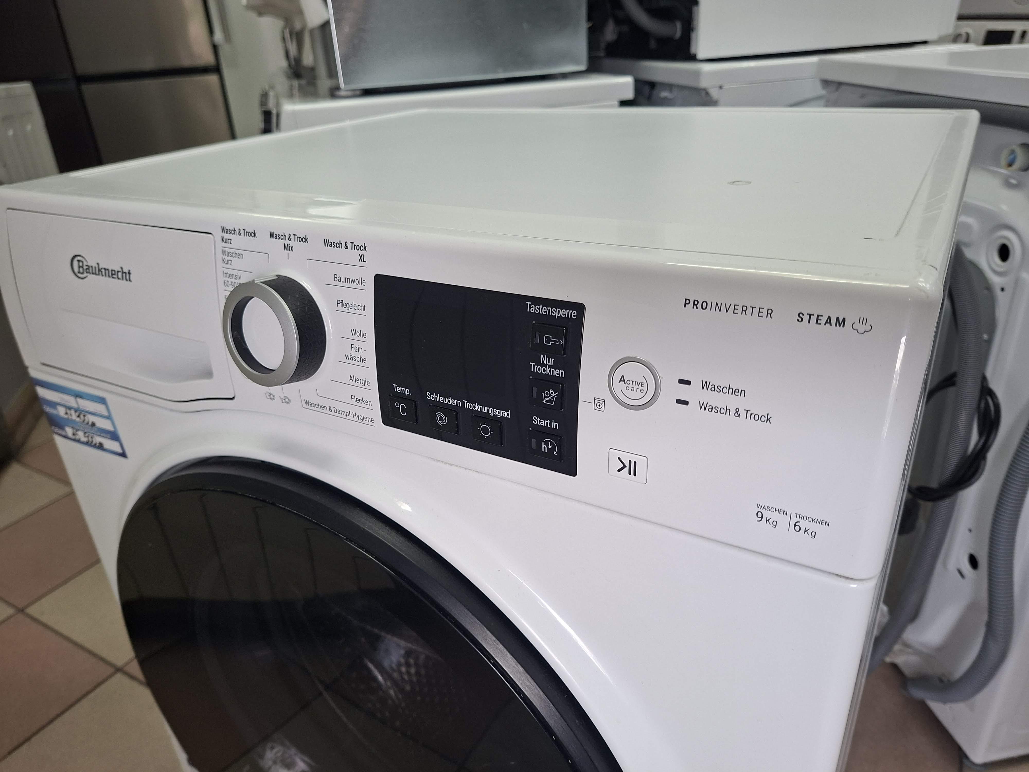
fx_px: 684
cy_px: 386
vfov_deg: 58.9
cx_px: 514
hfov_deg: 73.9
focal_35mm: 23
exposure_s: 1/100
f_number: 1.8
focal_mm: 5.54
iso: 160
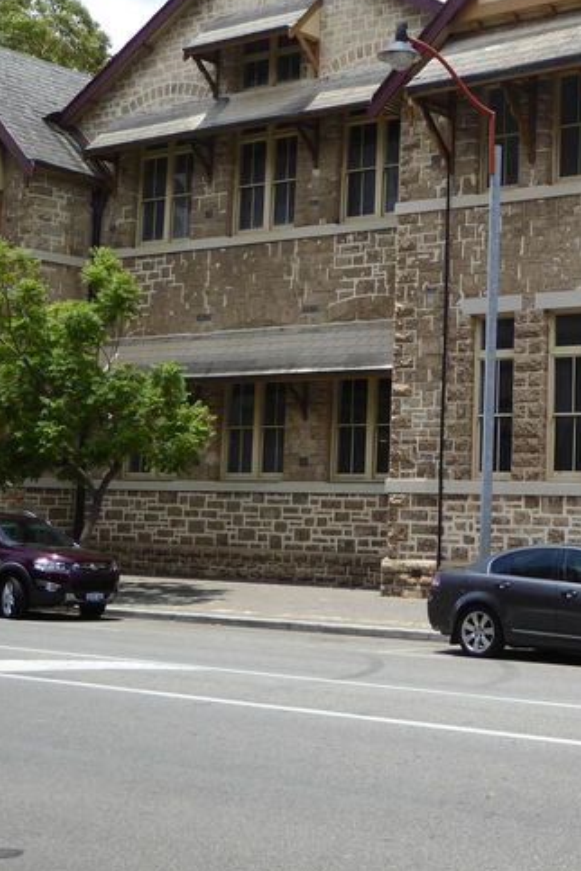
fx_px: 1501
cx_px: 485
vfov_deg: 32.3
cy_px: 339
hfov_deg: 21.6
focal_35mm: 62
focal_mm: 6.3
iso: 80
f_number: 3.7
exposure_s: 1/640
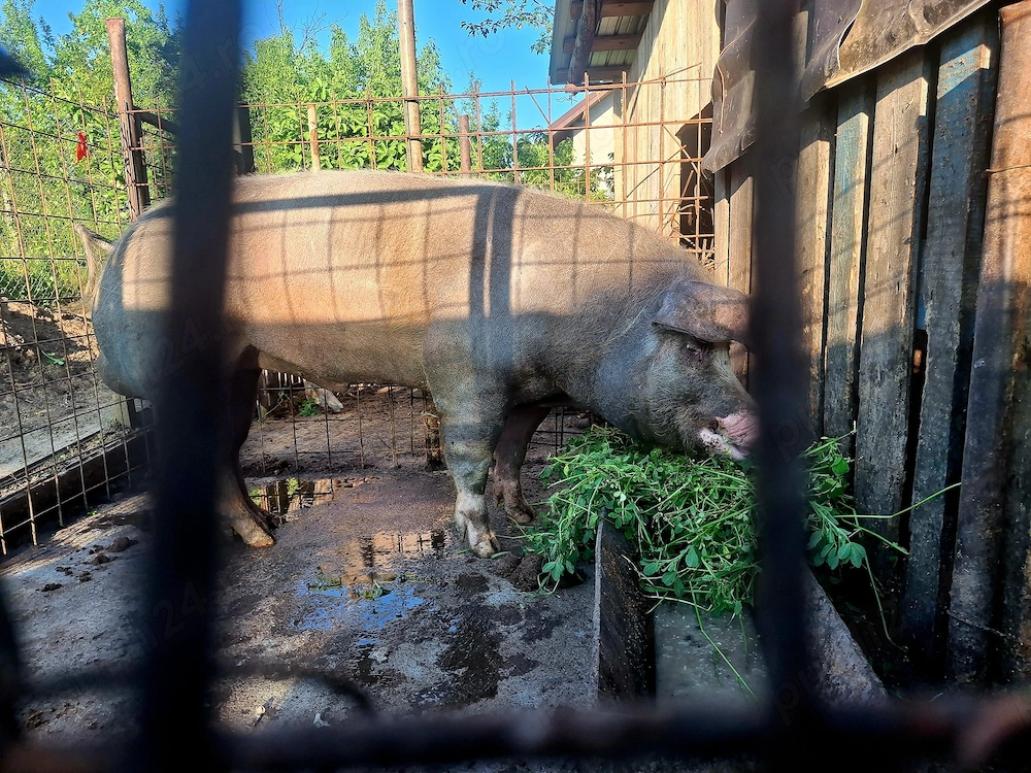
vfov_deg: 58.9
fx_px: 685
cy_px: 386
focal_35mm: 23
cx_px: 516
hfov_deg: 73.9
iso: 40
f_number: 1.8
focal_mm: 5.54
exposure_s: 1/556
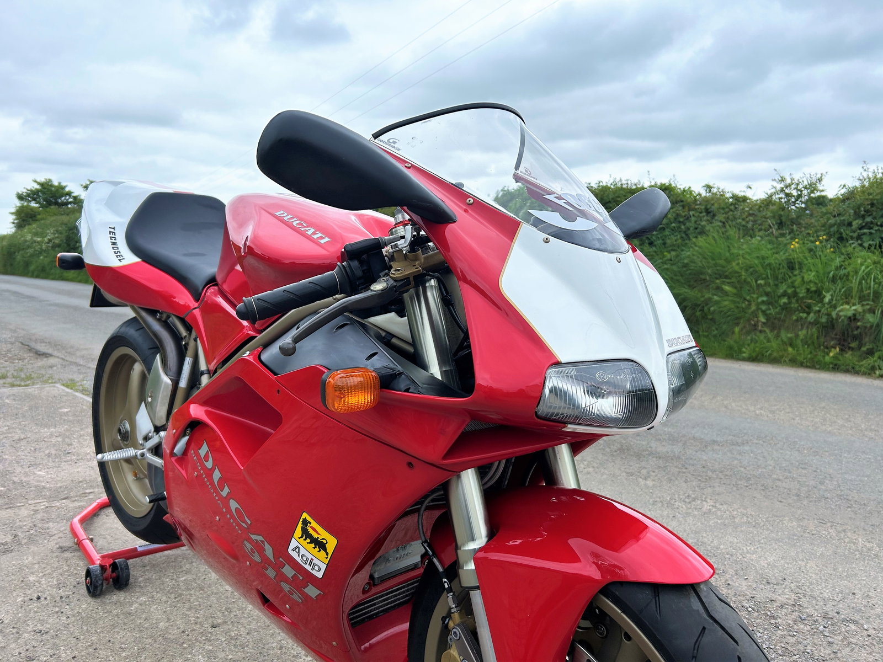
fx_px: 663
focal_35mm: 26
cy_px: 331
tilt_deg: -7.9
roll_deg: +0.9
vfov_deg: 53.1
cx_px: 442
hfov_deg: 67.3
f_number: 1.5
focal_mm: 5.7
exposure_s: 1/2208
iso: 50
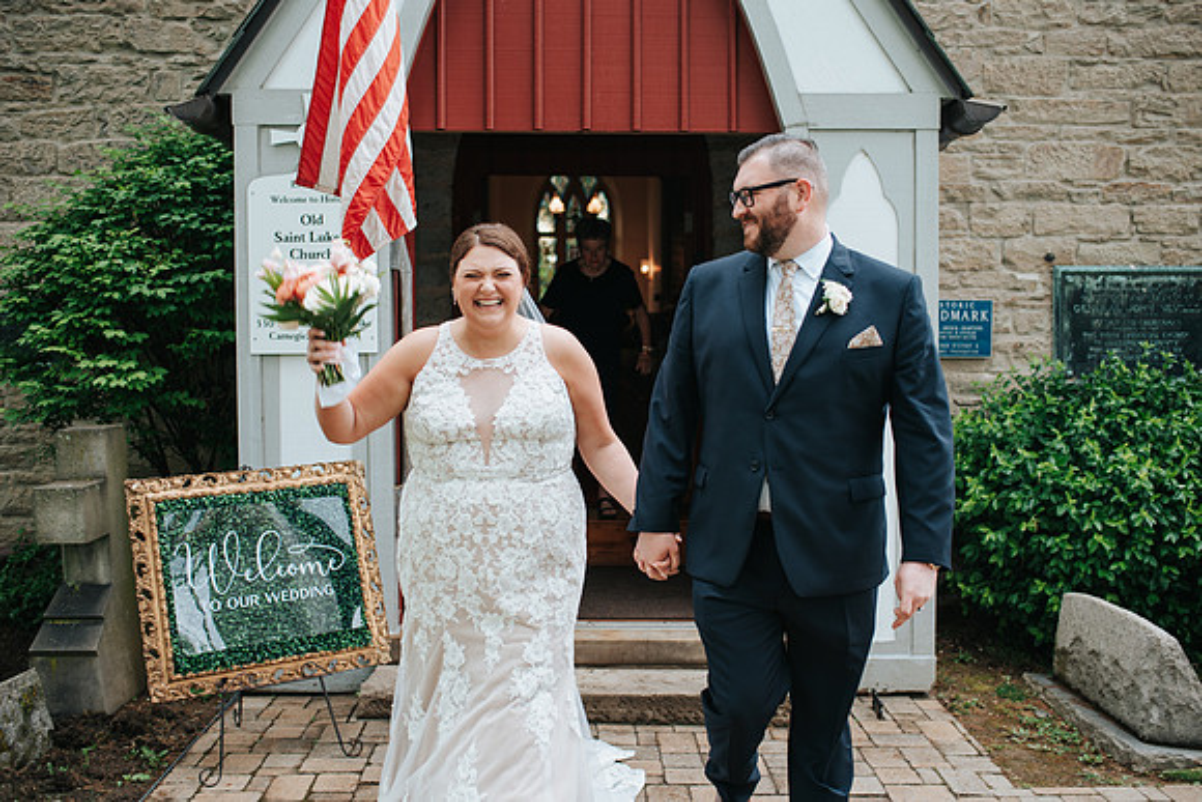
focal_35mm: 36
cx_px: 601
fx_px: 1214
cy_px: 401
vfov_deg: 36.6
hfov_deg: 52.7
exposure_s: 1/200
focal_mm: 35
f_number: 2.8
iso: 100
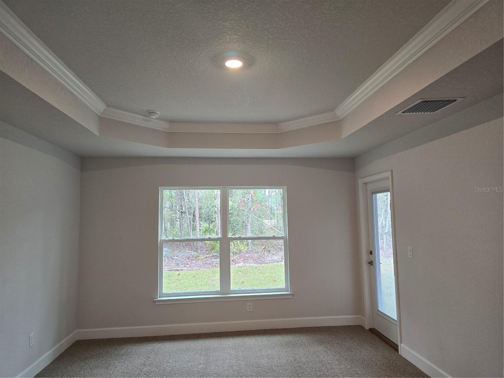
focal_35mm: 23
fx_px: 335
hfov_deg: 73.9
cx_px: 252
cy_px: 189
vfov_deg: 58.9
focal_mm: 6.3
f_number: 1.7
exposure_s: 1/120
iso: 250
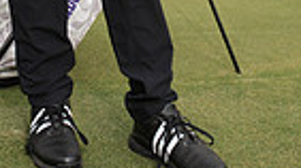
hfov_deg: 18.1
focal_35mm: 117
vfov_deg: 9.2
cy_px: -245
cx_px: 47
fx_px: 933
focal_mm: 35
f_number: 6.3
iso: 80
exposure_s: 1/320
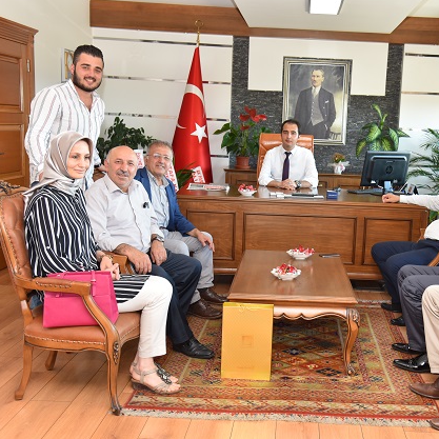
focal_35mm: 44
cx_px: 298
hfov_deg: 37.9
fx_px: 631
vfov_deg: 38.3
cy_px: 220
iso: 800
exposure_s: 1/80
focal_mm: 34
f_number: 4.5
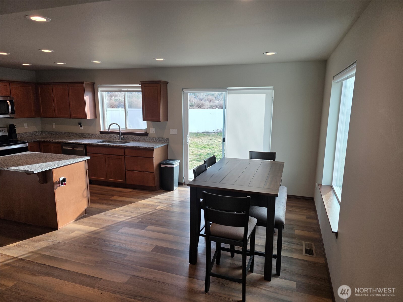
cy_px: 151
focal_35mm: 23
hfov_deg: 73.9
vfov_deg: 58.9
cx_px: 202
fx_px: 268
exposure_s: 1/180
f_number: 1.7
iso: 50
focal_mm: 6.3
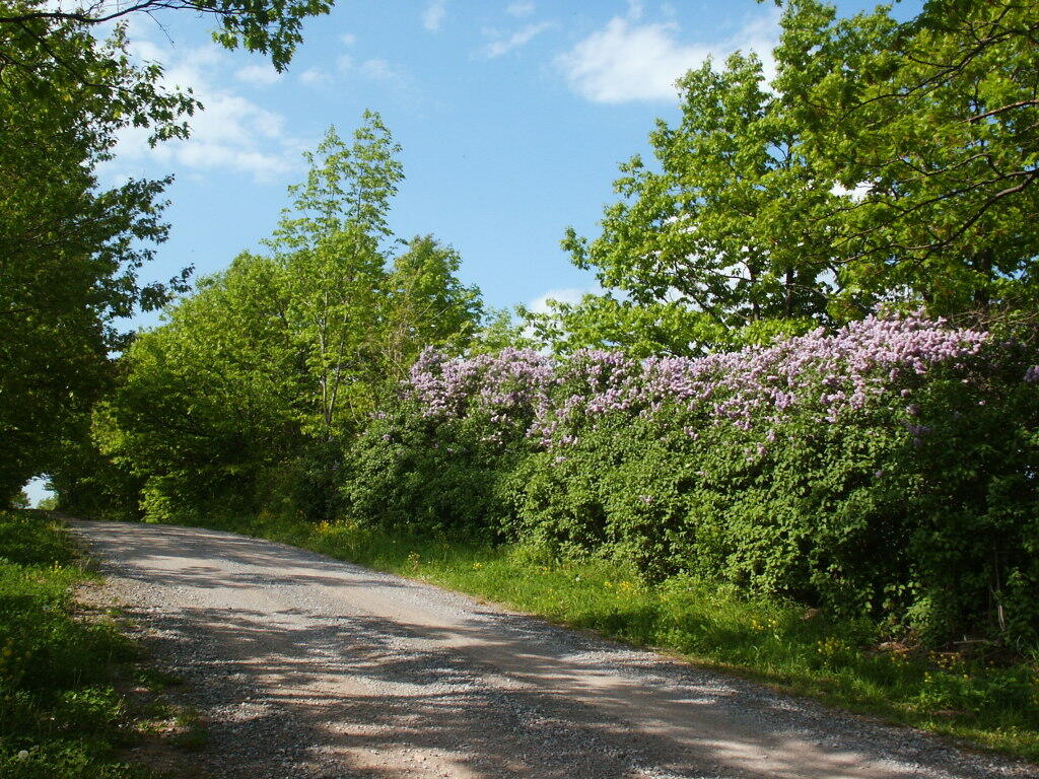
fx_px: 1051
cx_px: 520
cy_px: 390
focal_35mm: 35
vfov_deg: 40.7
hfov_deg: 52.6
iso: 64
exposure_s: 1/250
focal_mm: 7.18
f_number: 6.7
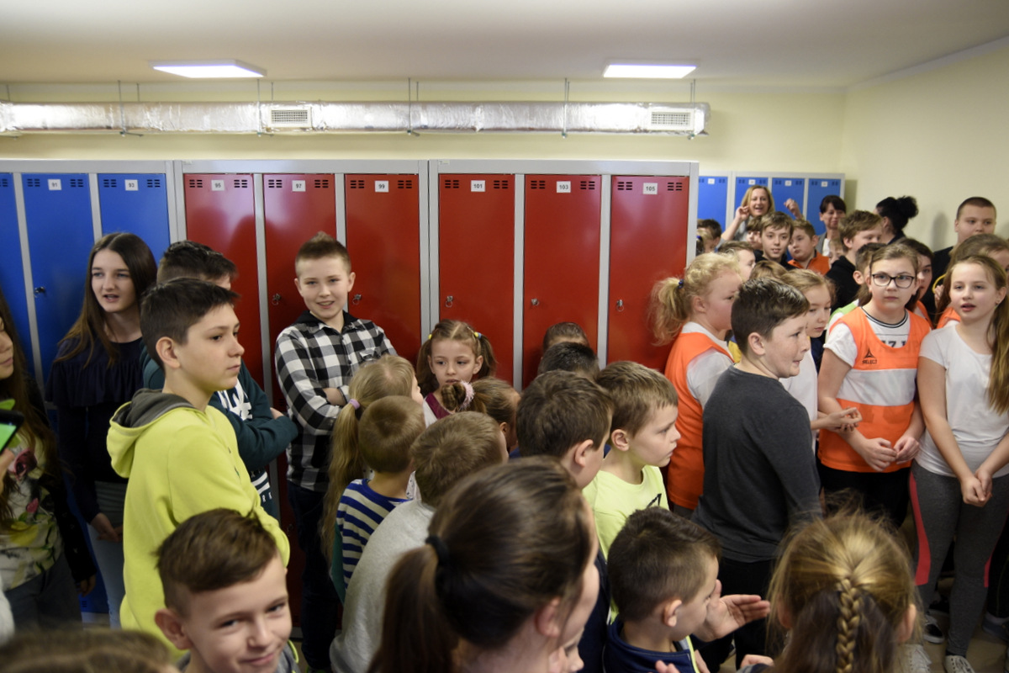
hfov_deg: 41.1
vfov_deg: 28.1
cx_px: 504
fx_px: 1345
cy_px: 336
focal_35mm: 48
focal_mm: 32
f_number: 2.8
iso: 640
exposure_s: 1/80
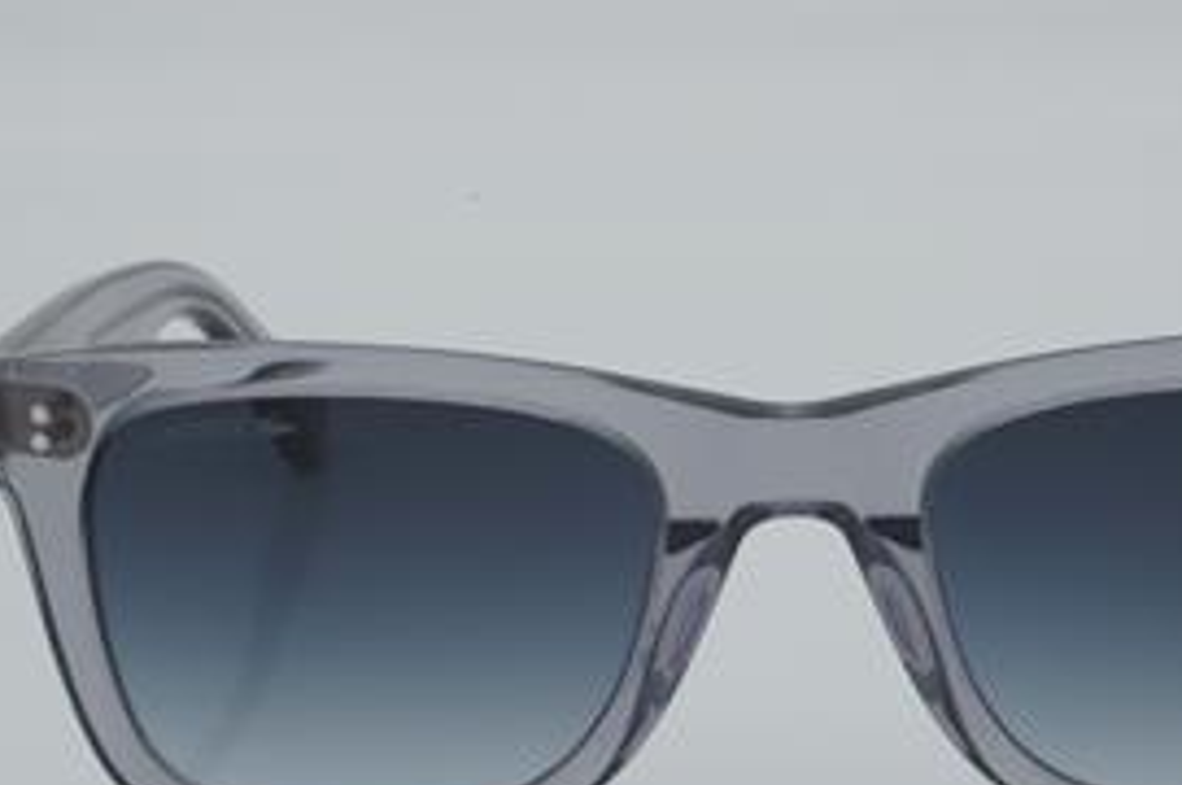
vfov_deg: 11.2
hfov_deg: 16.8
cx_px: 794
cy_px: 523
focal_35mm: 122
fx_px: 3992
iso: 100
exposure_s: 1/4
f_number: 32
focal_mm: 55
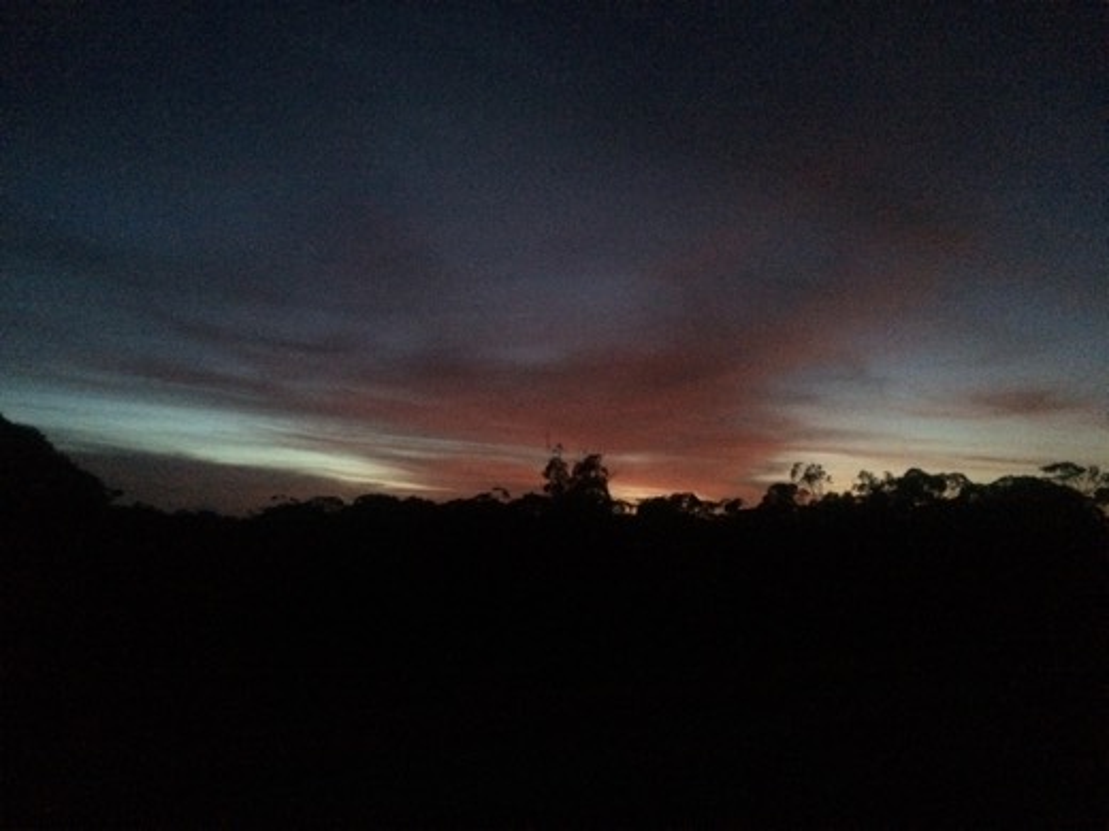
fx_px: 929
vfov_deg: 48.2
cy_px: 416
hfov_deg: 61.7
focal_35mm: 29
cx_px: 554
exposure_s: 1/15
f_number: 2.2
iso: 2000
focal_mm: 4.15
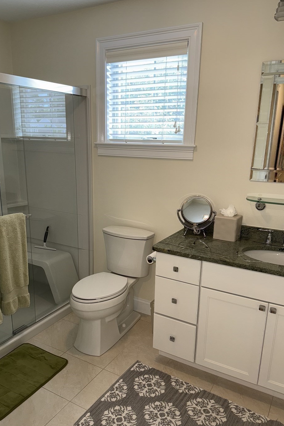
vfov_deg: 65.3
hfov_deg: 46.4
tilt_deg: -16.1
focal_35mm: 28
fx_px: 331
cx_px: 133
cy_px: 235
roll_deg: -0.9
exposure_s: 1/30
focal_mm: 6.76
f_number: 1.78
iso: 64
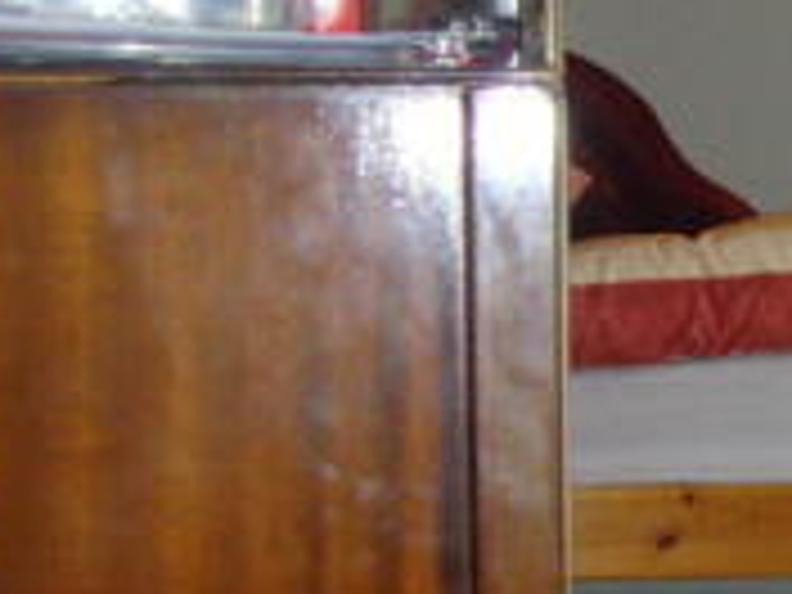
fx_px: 2951
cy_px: 547
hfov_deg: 14.3
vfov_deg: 11.4
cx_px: 1177
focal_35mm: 129
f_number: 3.5
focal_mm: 6.6
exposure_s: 1/45
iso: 200
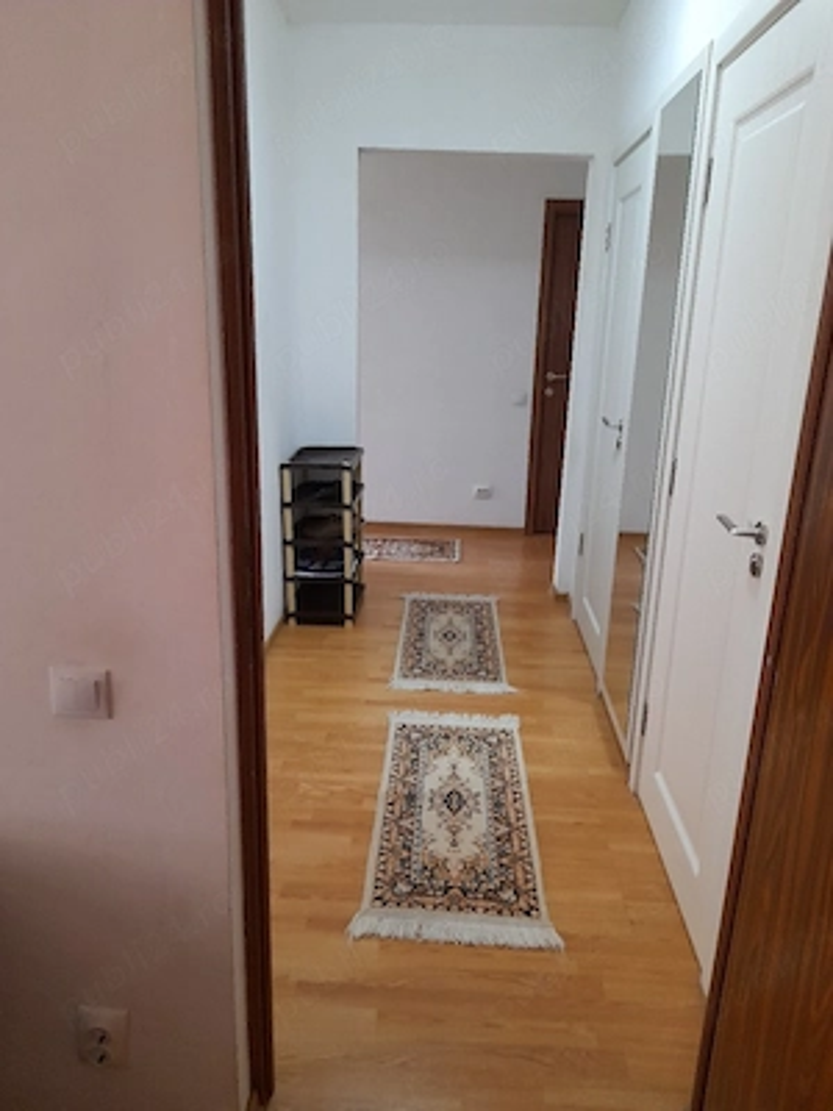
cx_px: 416
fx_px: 802
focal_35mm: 25
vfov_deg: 69.4
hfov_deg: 54.9
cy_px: 556
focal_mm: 4.6
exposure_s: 1/33
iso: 320
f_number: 2
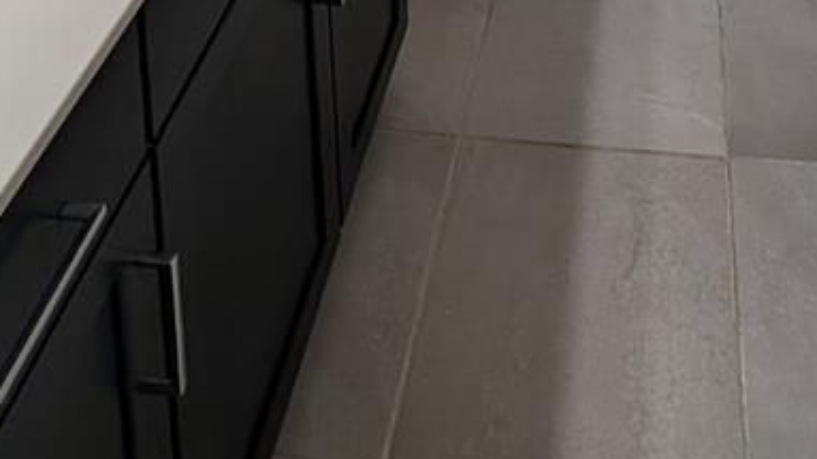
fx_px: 888
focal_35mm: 41
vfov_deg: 14.7
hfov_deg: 48.2
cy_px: -672
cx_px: 573
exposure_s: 1/160
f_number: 1.7
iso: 45
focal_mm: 2.02
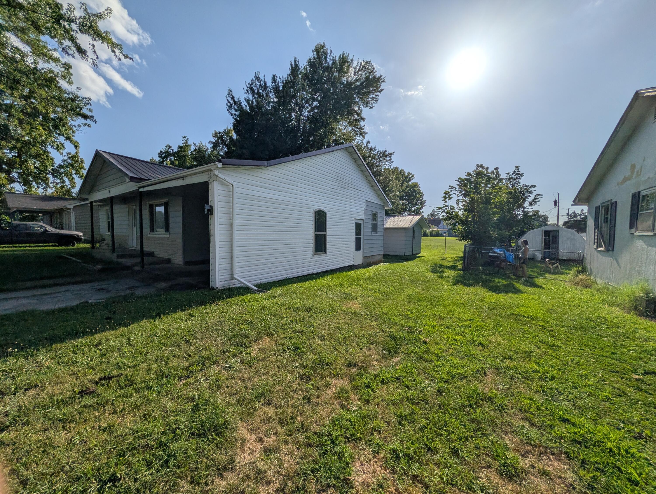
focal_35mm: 12
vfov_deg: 94.6
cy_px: 247
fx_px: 228
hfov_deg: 110.5
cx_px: 328
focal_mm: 2.02
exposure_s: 1/14706
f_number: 1.7
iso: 31
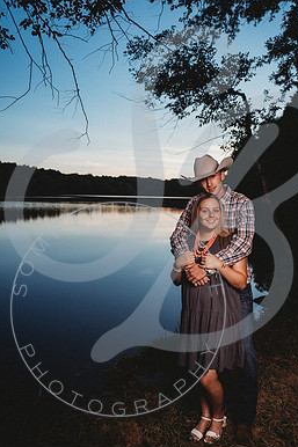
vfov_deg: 65.5
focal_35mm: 28
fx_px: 348
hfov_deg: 46.2
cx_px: 170
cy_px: 221
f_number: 2.8
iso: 100
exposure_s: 1/320
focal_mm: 24
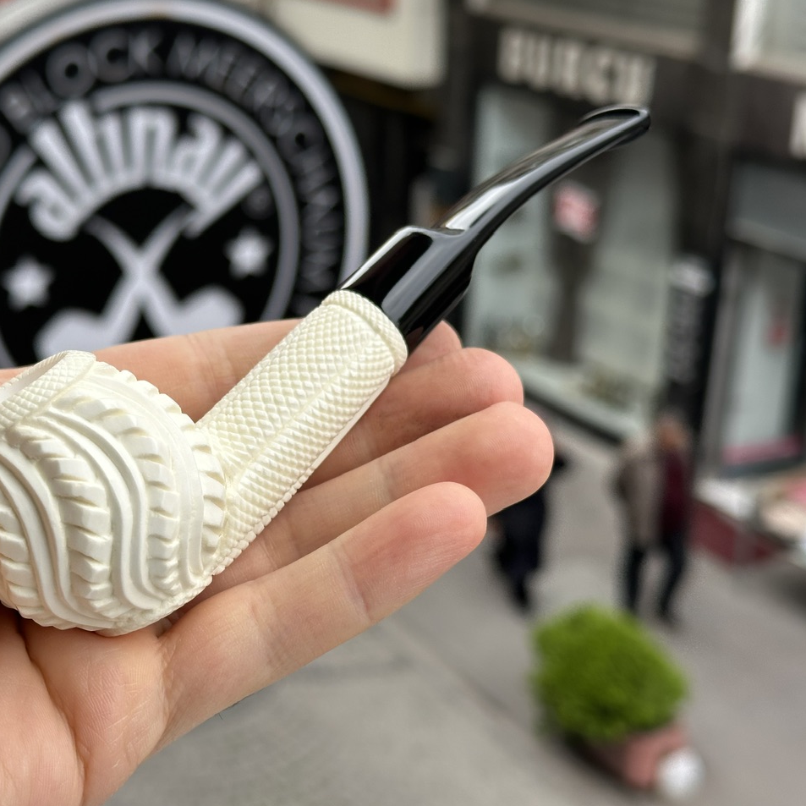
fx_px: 1502
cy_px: 403
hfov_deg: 29.8
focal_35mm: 57
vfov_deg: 30.0
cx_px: 267
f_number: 1.78
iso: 64
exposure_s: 1/1272
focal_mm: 6.86
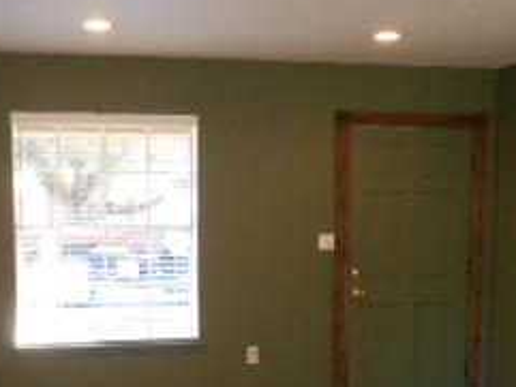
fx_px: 1029
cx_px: 208
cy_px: 376
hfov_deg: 28.1
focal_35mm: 69
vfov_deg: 20.7
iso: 250
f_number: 3.4
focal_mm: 4.7
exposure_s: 1/30
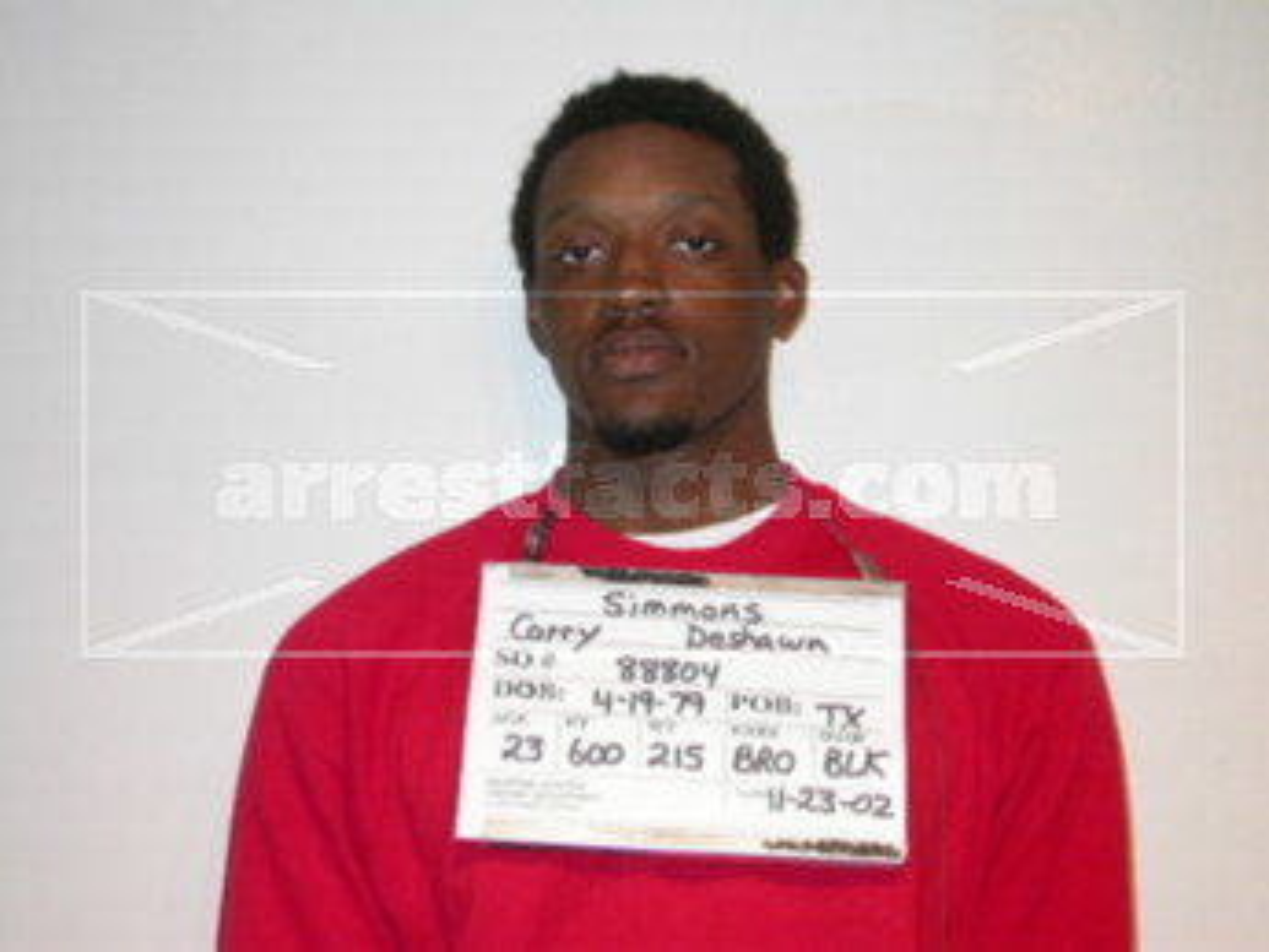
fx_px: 2274
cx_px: 634
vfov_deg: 23.7
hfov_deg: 31.2
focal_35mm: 62
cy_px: 476
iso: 100
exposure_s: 1/60.3
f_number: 3.1
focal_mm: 12.9
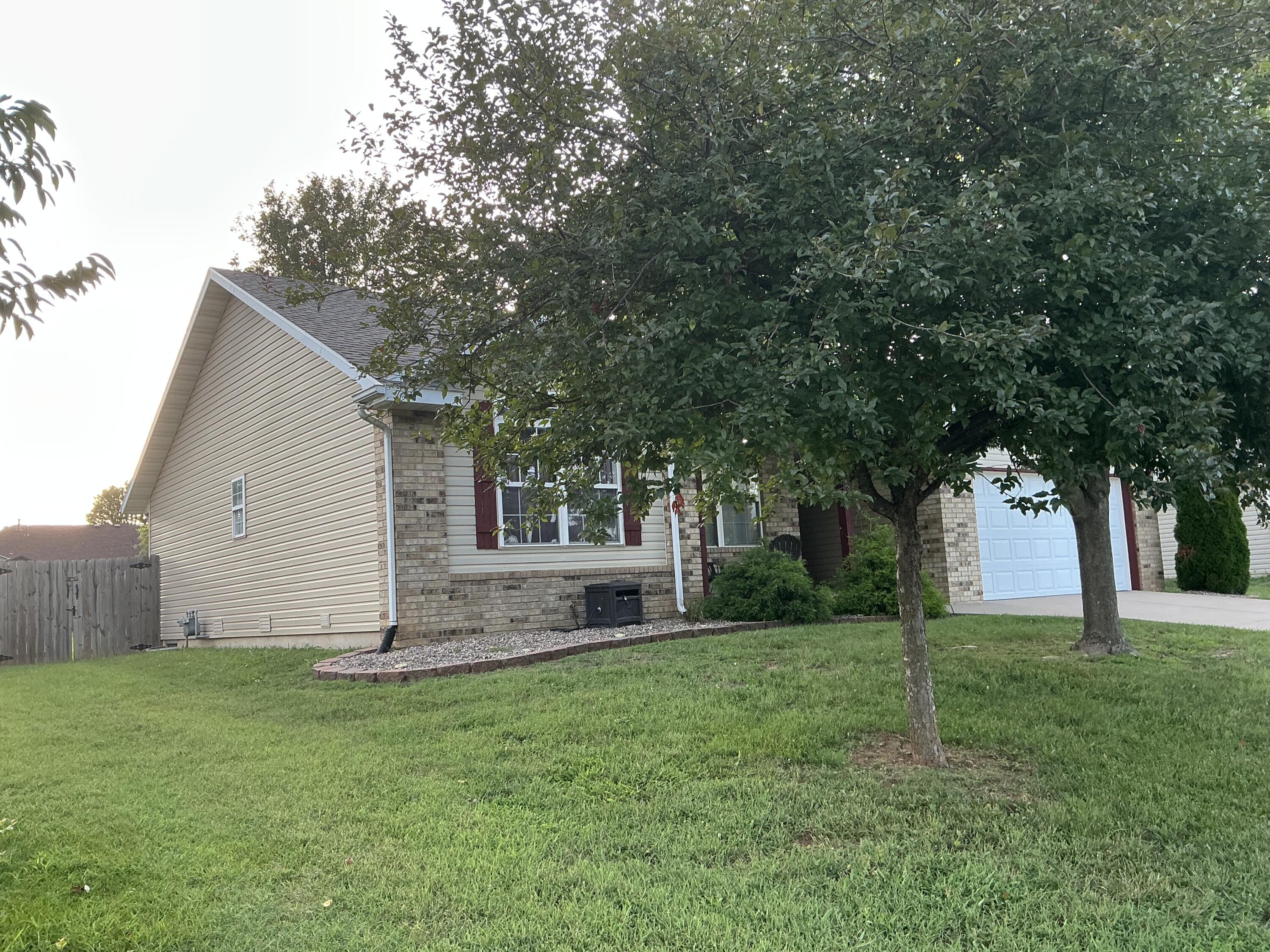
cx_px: 635
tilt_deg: +8.1
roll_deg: +4.1
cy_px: 476
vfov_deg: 49.7
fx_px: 1027
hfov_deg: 63.4
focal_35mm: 28
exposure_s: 1/120
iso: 25
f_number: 1.8
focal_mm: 3
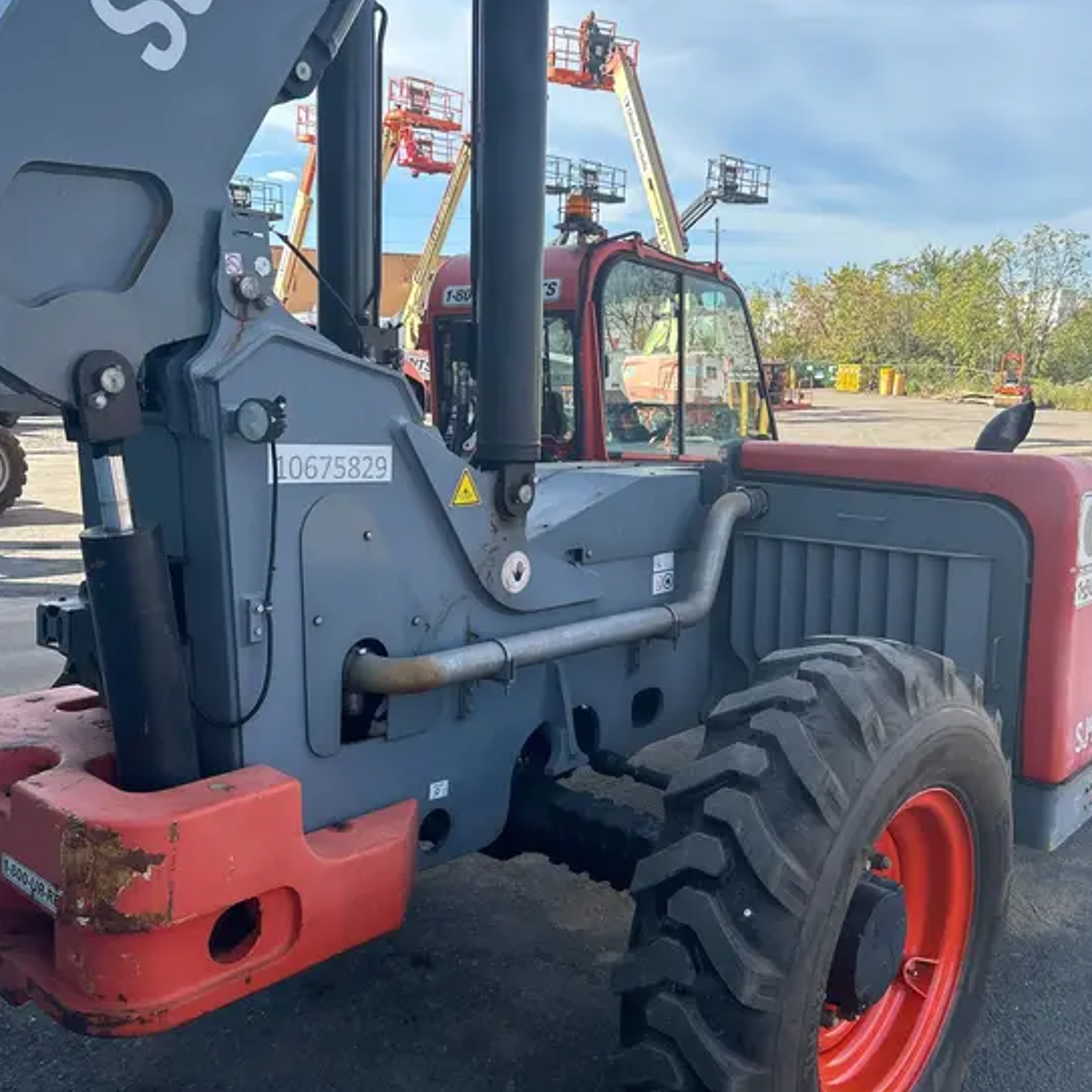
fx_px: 1106
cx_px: 549
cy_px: 540
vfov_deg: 52.5
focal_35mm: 31
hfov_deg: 52.5
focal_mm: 5.7
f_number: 1.5
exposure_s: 1/1511
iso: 50
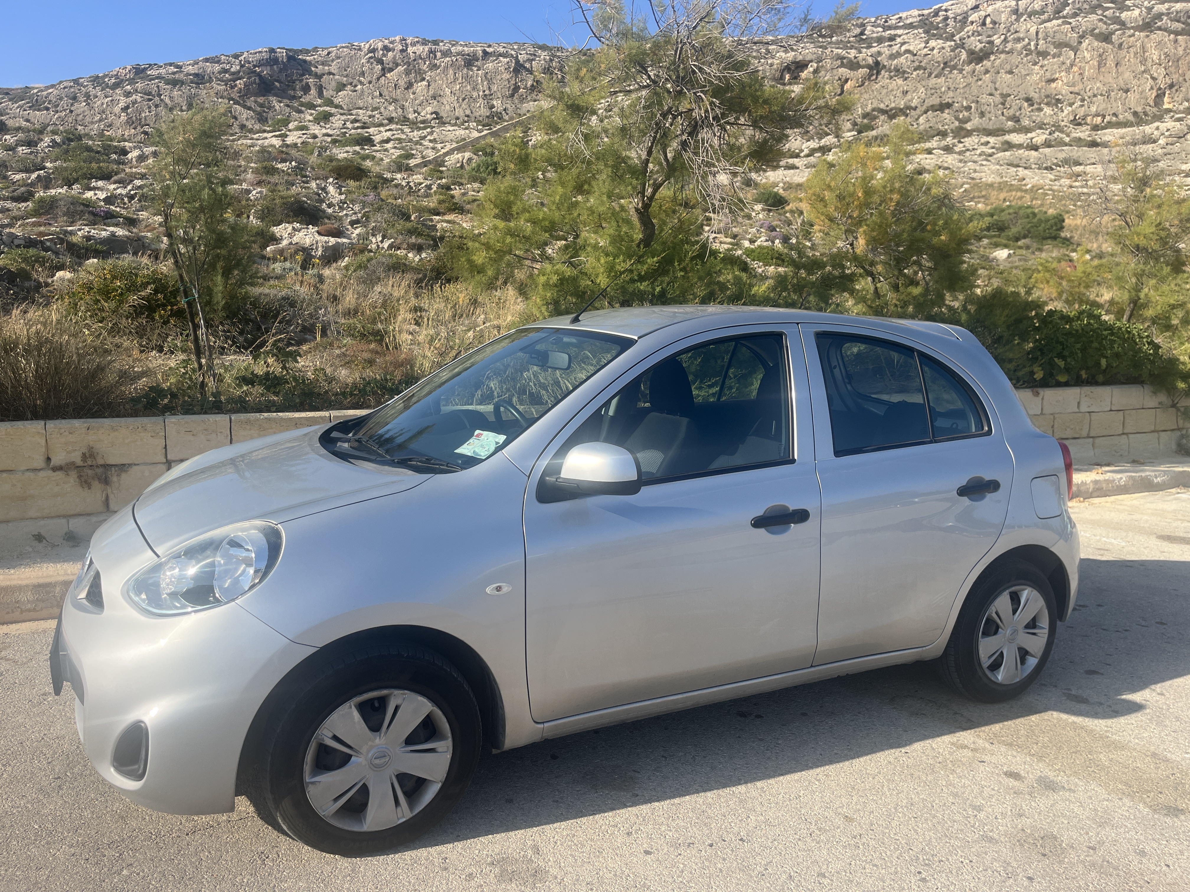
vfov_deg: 53.1
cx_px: 595
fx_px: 894
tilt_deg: -6.6
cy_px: 446
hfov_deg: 67.3
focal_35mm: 26
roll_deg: +1.6
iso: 50
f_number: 1.6
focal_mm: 5.1
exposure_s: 1/2137
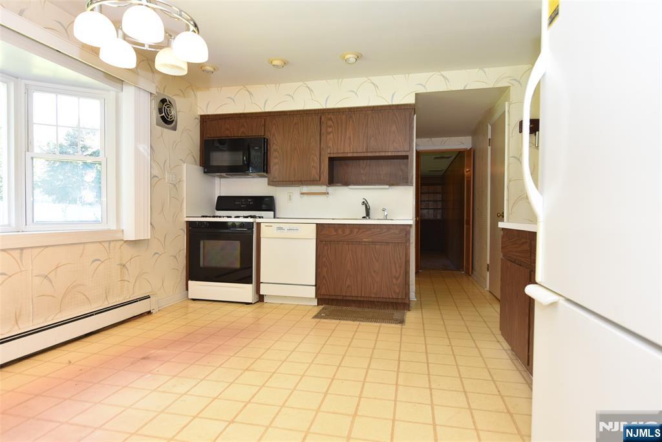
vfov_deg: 61.9
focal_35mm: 20
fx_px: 368
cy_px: 221
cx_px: 331
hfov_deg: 84.0
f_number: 4.5
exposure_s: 1/80
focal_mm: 20
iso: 800
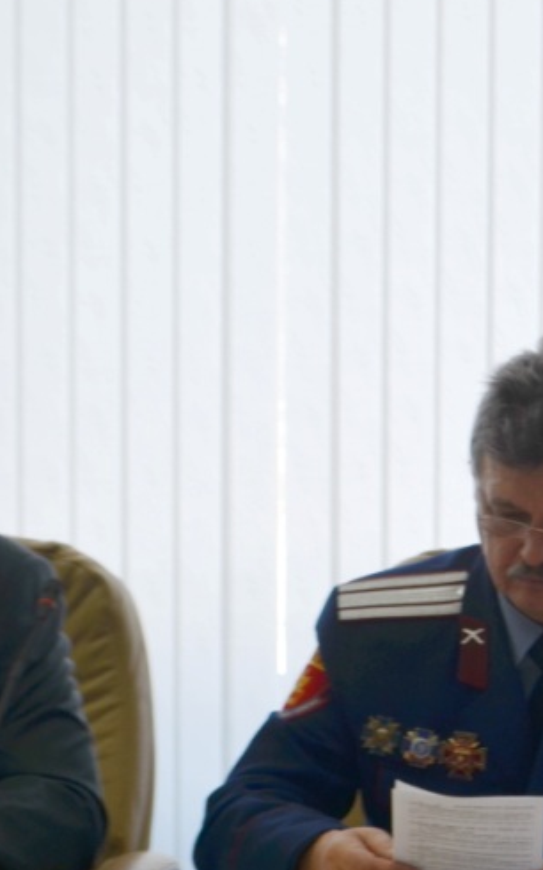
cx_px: 900
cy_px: 547
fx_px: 3625
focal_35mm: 153
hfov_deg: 8.3
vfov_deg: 13.7
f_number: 6.3
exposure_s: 1/160
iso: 200
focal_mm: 48
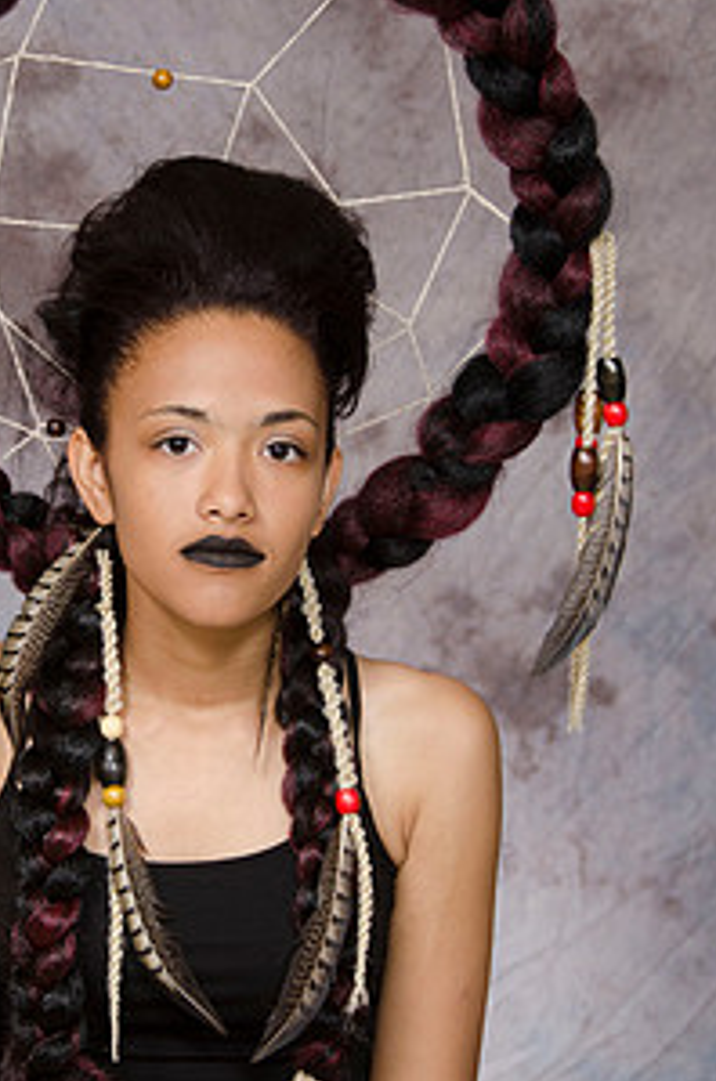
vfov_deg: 14.7
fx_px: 4196
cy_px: 517
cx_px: 184
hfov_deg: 9.7
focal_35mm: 140
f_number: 5.6
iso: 200
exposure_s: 1/125
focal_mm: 62
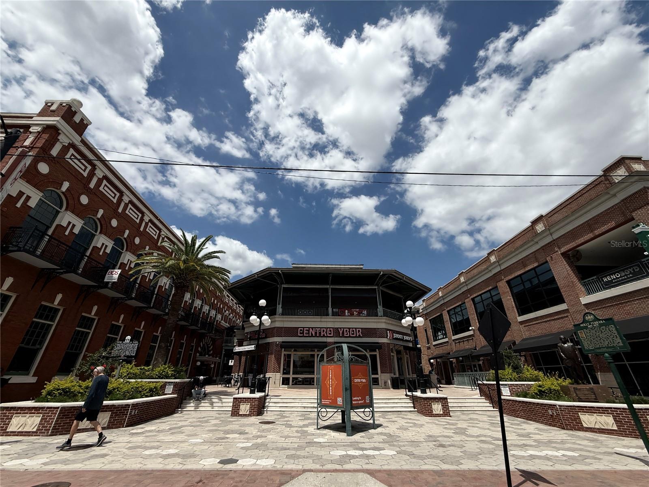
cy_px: 244
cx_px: 324
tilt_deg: +26.8
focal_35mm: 14
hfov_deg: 102.1
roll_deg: +0.0
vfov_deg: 85.7
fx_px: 262
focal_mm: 2.22
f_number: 2.2
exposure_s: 1/4425
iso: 50
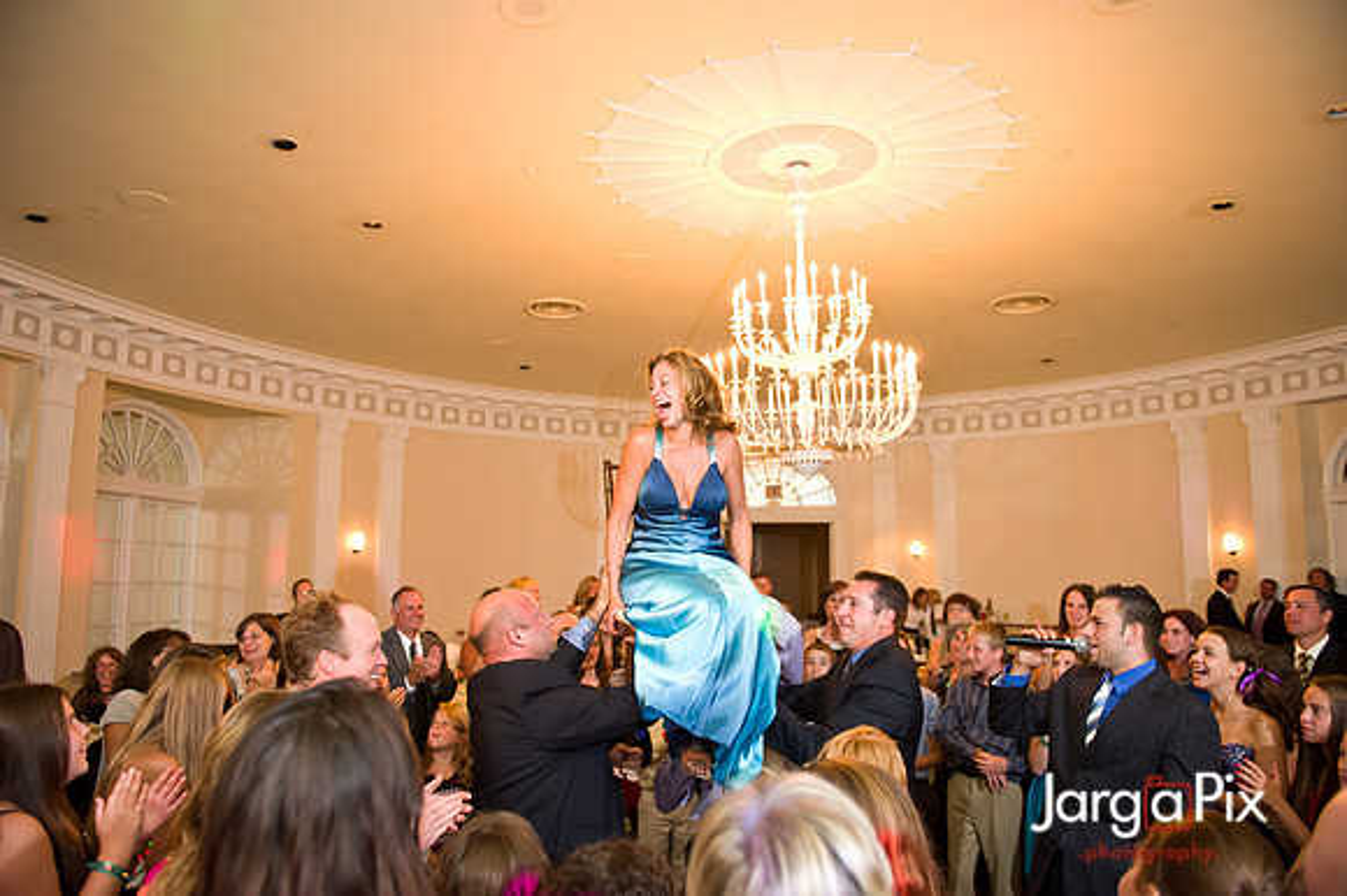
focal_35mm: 24
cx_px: 674
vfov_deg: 53.1
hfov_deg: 73.8
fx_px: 897
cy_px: 448
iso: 1600
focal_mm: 24
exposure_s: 1/125
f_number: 3.2
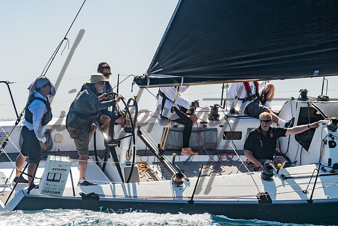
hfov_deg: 10.1
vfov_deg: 6.8
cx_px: 137
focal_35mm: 203
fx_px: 1907
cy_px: 109
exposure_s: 1/250
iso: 160
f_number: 6.3
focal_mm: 120
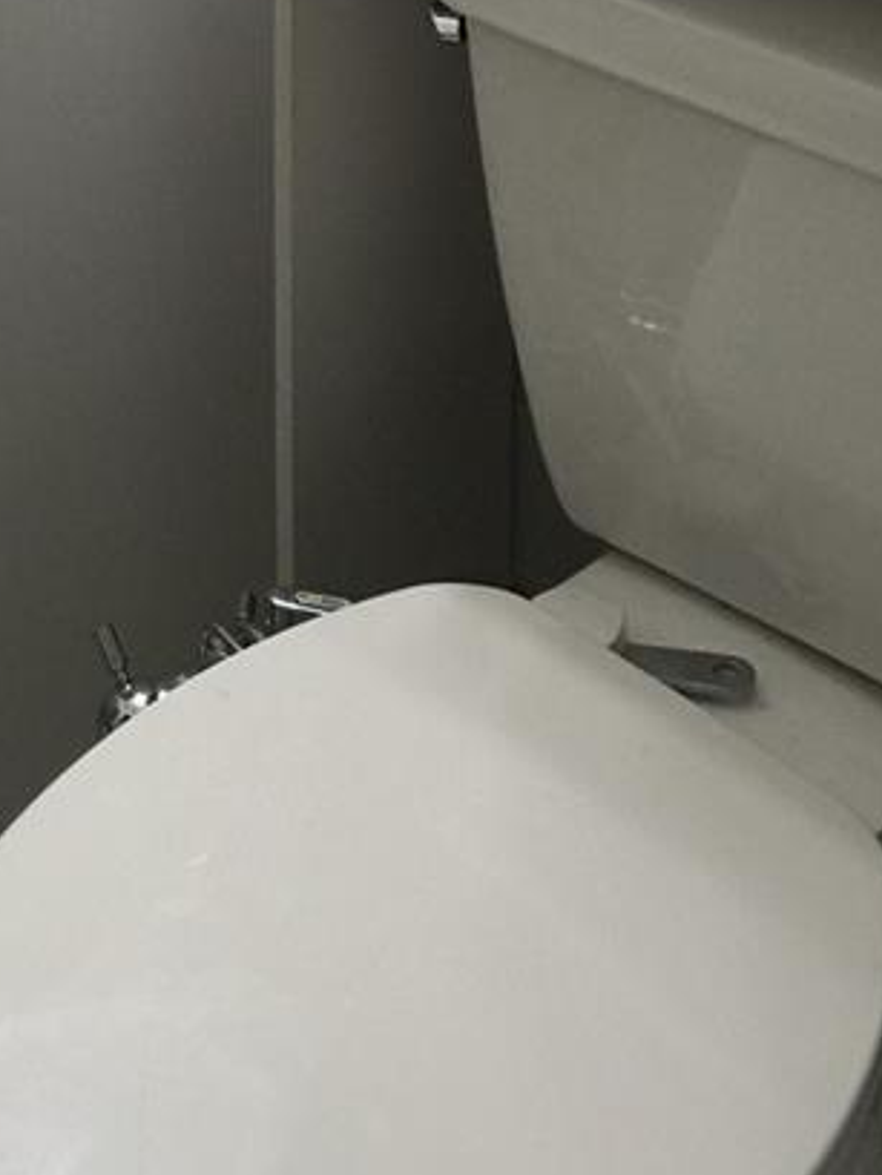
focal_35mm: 85
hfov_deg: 17.0
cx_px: 6
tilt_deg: -21.3
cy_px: -296
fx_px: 2886
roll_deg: +2.7
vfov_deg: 21.2
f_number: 2.2
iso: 50
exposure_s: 1/30
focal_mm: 4.15
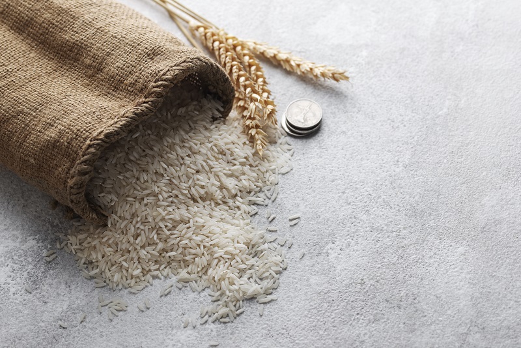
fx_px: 1520
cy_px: 174
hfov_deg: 19.4
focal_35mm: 105
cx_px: 260
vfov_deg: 13.1
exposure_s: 1/80
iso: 100
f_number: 8
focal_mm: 105
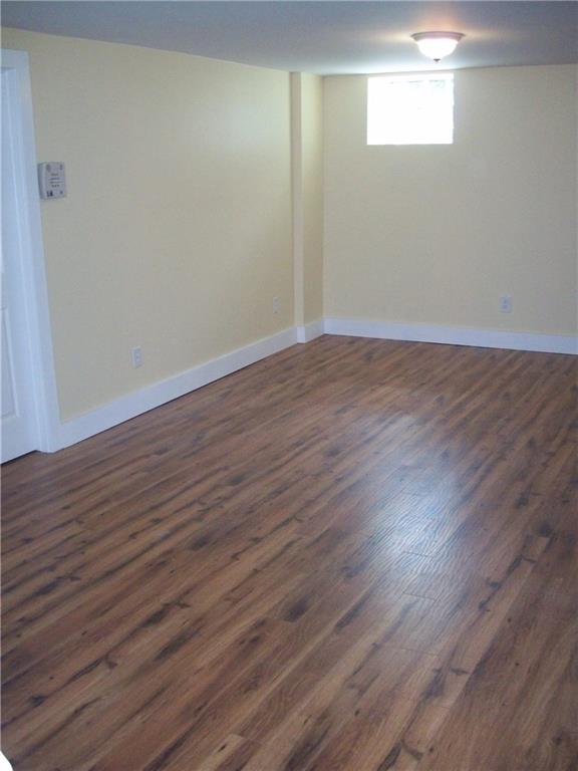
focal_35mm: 37
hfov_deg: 38.7
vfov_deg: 50.1
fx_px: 824
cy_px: 386
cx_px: 289
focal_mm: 6.2
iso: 200
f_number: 2.8
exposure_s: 1/45
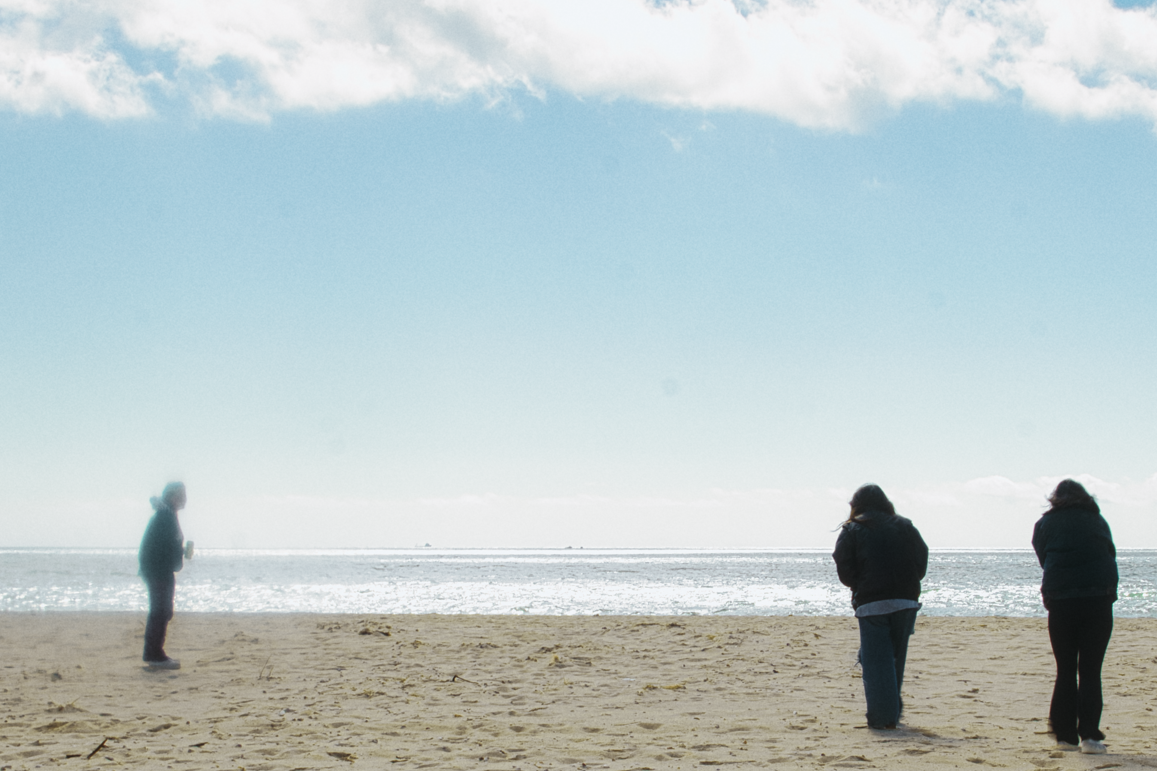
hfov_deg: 29.6
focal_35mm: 68
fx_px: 2185
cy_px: 559
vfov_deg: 19.9
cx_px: 701
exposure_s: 1/25
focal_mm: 24
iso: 125
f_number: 16
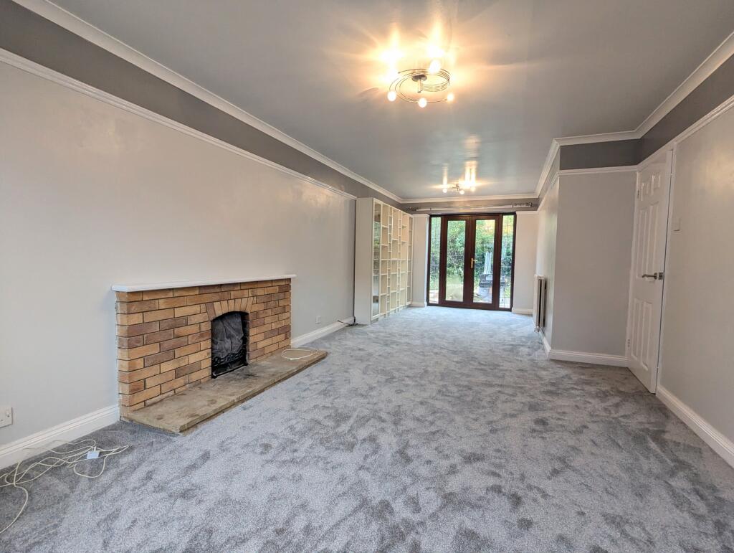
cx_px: 367
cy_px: 276
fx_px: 340
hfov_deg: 94.4
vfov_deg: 78.2
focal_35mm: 16
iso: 279
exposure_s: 1/100
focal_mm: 2.35
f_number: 2.2
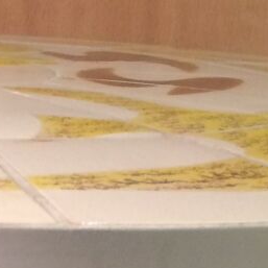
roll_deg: -1.2
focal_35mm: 163
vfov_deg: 10.3
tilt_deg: -19.5
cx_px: -129
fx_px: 1428
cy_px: 421
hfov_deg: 10.4
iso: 200
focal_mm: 4.15
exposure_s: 1/33
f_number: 2.2
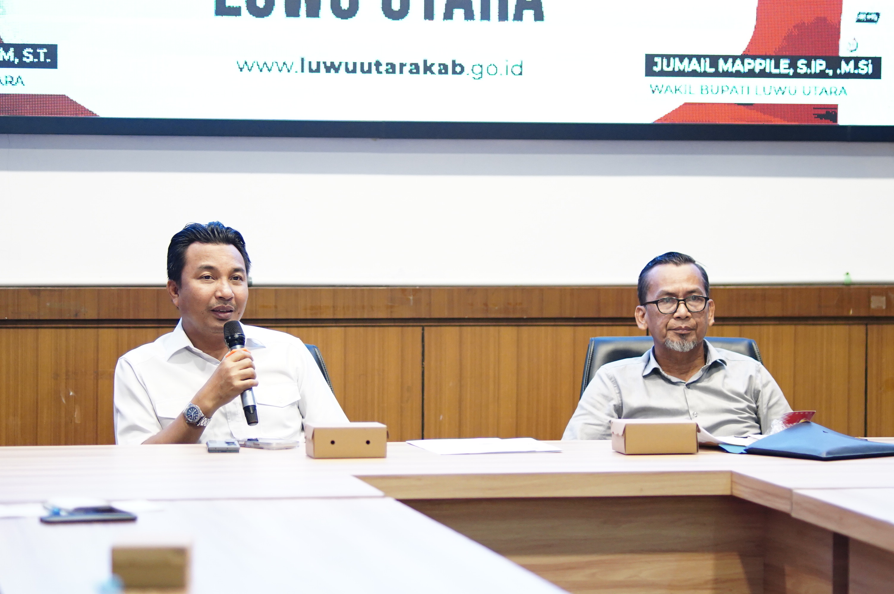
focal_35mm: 127
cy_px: 297
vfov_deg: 10.8
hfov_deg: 16.1
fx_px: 3151
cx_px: 447
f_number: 1.8
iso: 3200
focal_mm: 85
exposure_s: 1/250
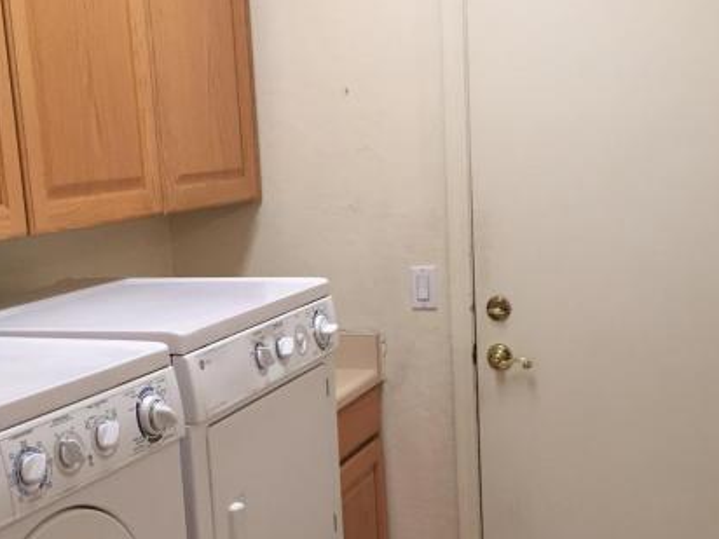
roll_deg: +4.2
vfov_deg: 26.8
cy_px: 385
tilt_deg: -9.2
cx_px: 290
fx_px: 1122
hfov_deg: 35.4
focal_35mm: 54
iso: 80
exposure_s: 1/30
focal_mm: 4.15
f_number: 2.2
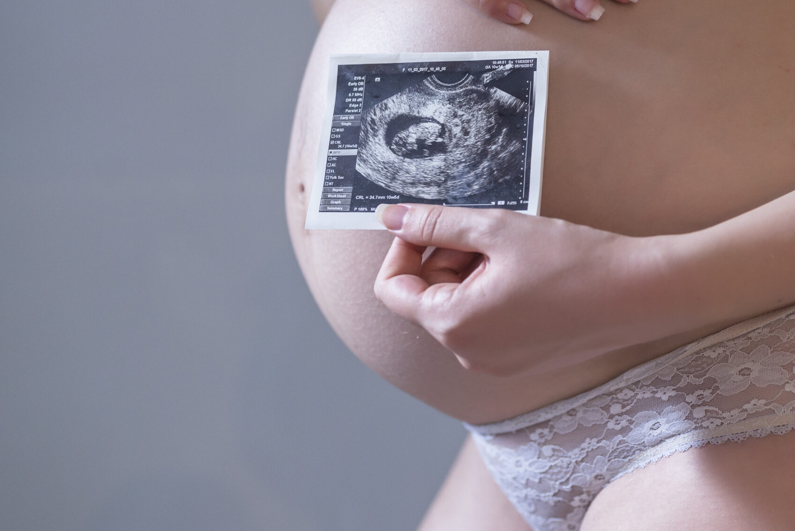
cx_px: 590
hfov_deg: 36.7
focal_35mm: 53
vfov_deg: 25.4
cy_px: 161
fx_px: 1171
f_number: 2.8
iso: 500
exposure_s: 1/80
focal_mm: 35
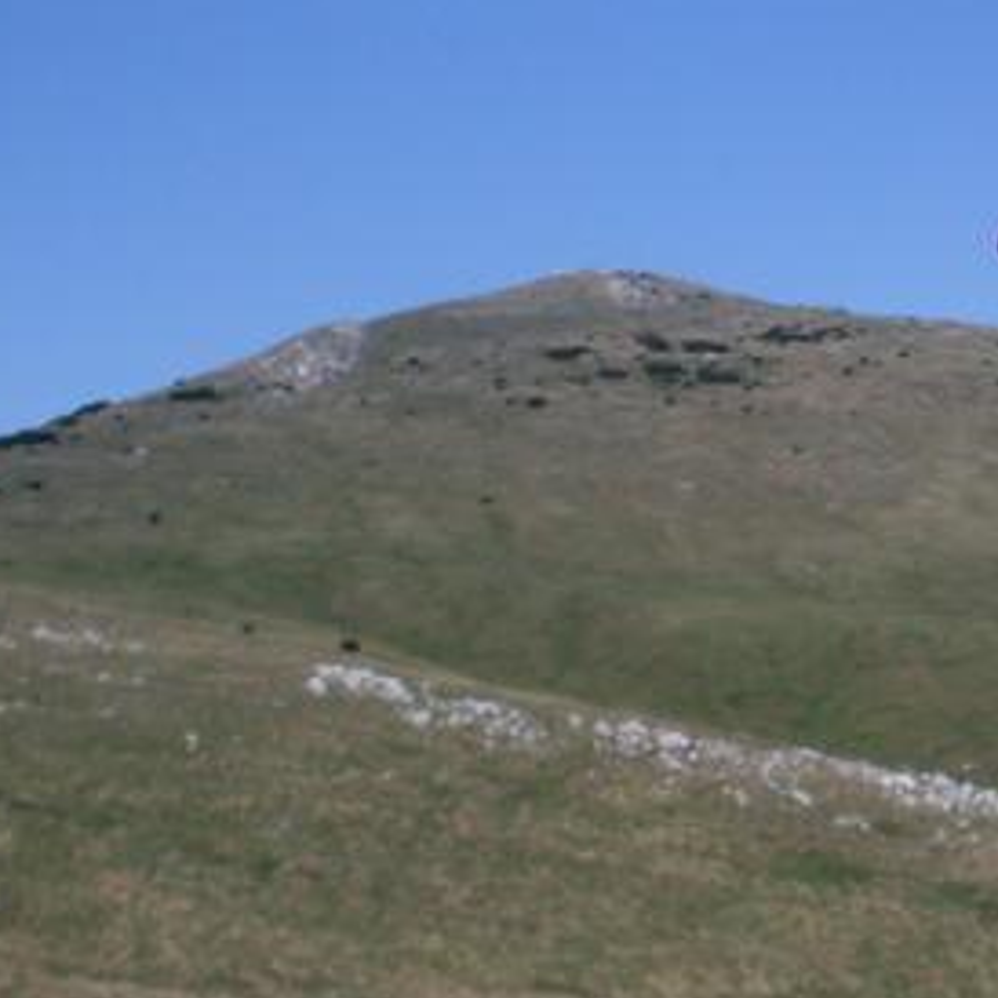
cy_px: 546
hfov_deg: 16.8
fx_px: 3197
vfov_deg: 17.7
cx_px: 1293
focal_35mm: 98
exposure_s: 1/250
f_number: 8.4
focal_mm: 6.3
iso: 80
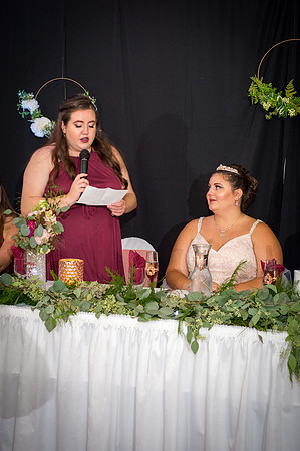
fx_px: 877
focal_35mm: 70
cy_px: 226
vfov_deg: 28.9
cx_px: 150
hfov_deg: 19.4
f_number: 4.8
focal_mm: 70
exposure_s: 1/60
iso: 800
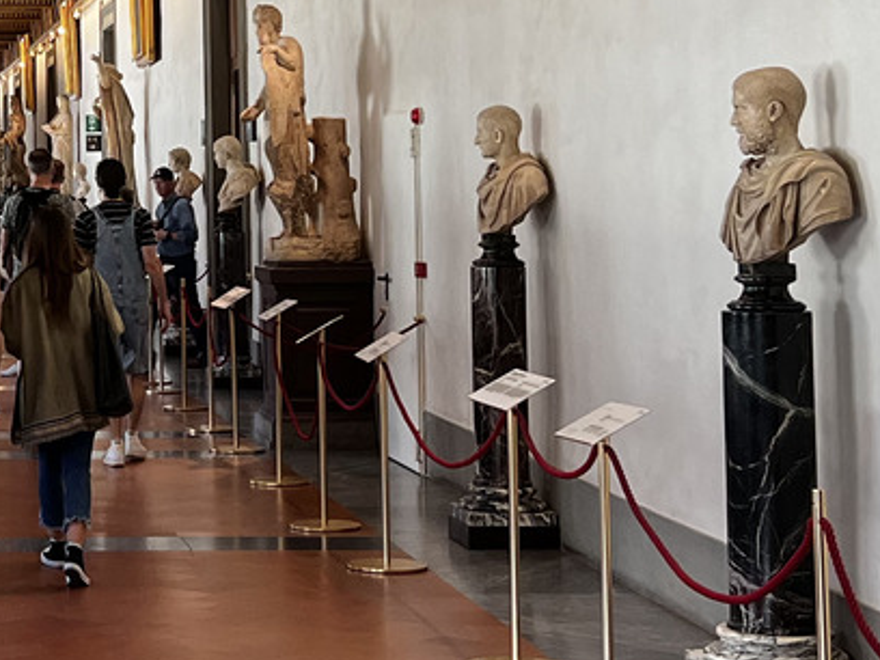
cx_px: -82
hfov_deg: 18.5
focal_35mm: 102
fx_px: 2593
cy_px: 17
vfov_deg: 14.3
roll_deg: +1.0
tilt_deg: +3.4
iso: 80
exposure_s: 1/82
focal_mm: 5.7
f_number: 1.5
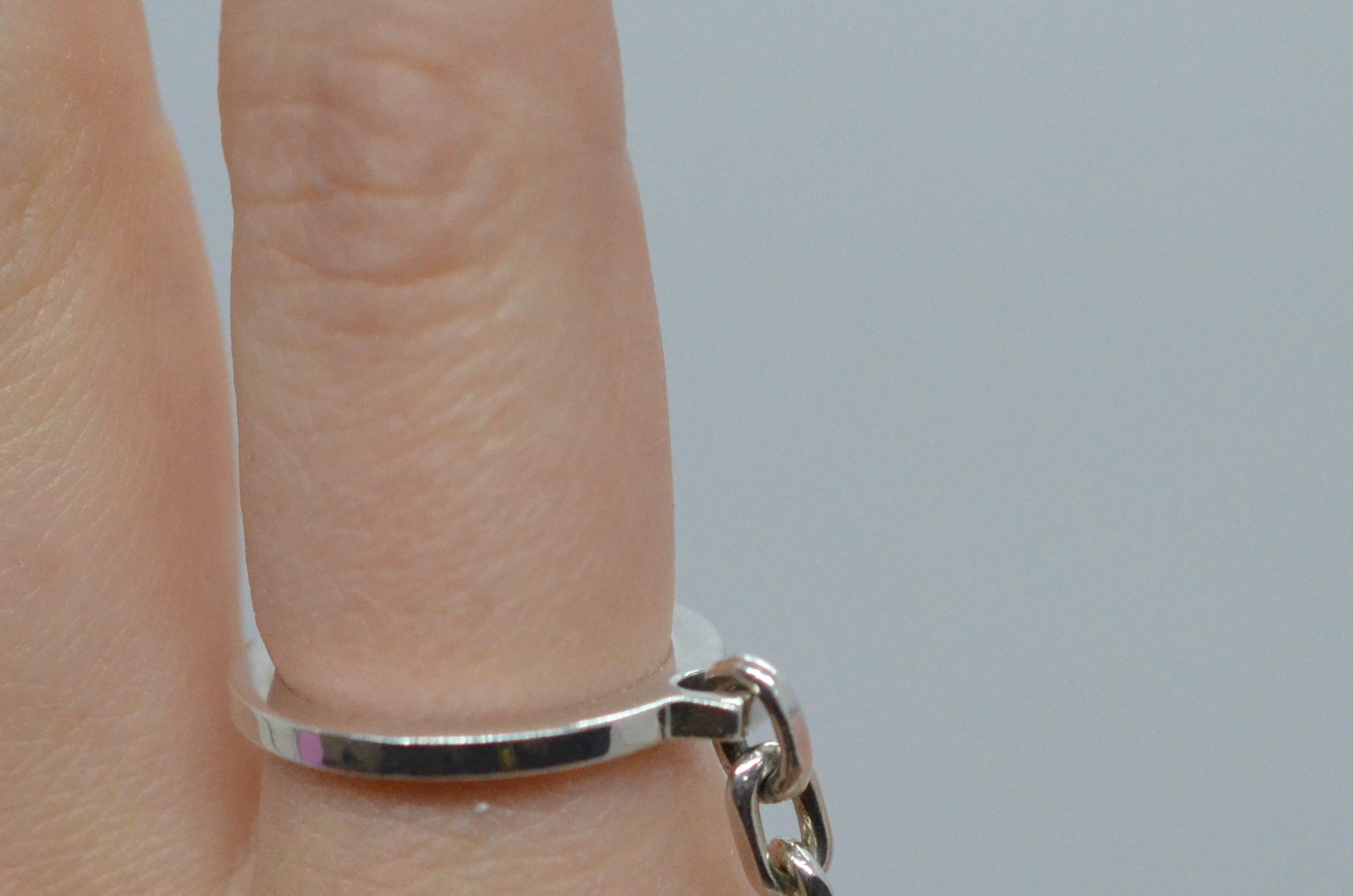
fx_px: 5550
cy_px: 1059
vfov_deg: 9.1
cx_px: 716
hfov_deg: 13.9
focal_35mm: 148
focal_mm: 40
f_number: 4
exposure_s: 1/3200
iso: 2500
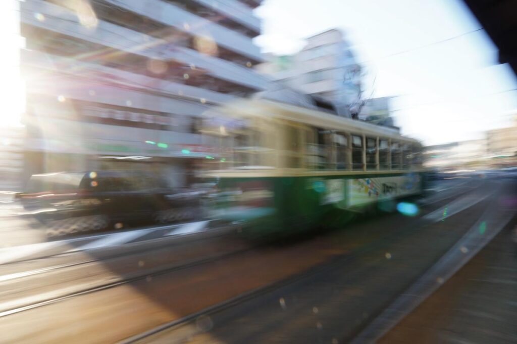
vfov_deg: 53.0
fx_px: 344
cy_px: 172
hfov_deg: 73.8
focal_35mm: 24
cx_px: 258
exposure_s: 1/4
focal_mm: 16
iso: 200
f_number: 22
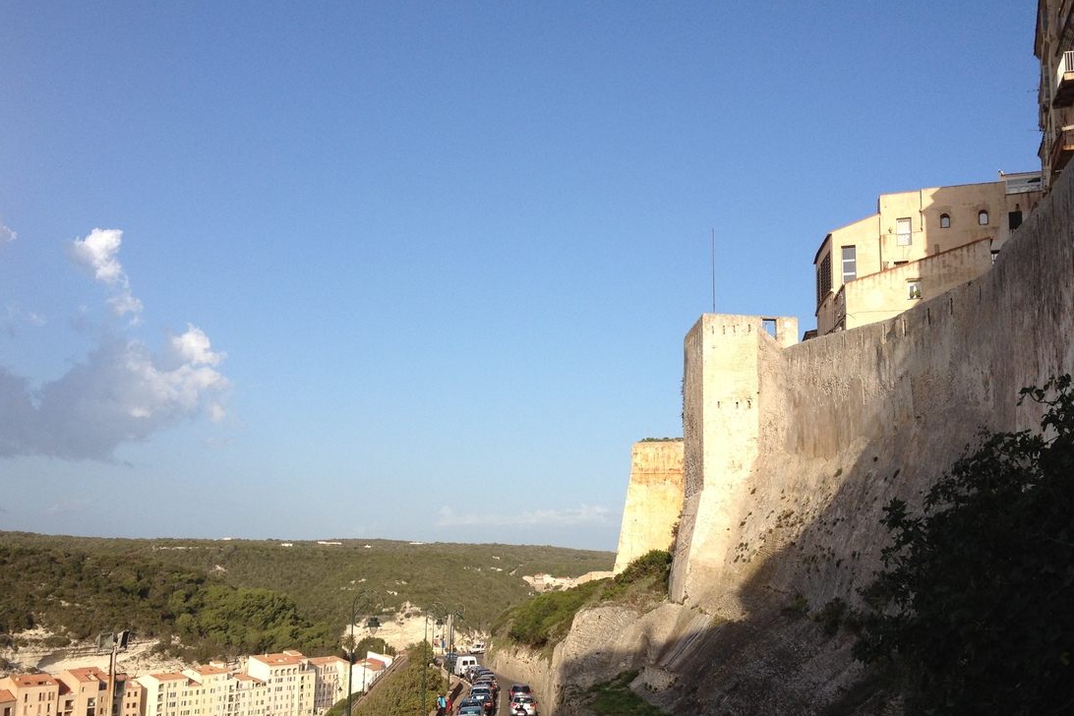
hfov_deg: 48.4
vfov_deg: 33.4
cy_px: 377
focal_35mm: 40
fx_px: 1193
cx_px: 566
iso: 64
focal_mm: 4.28
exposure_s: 1/1493
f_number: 2.4
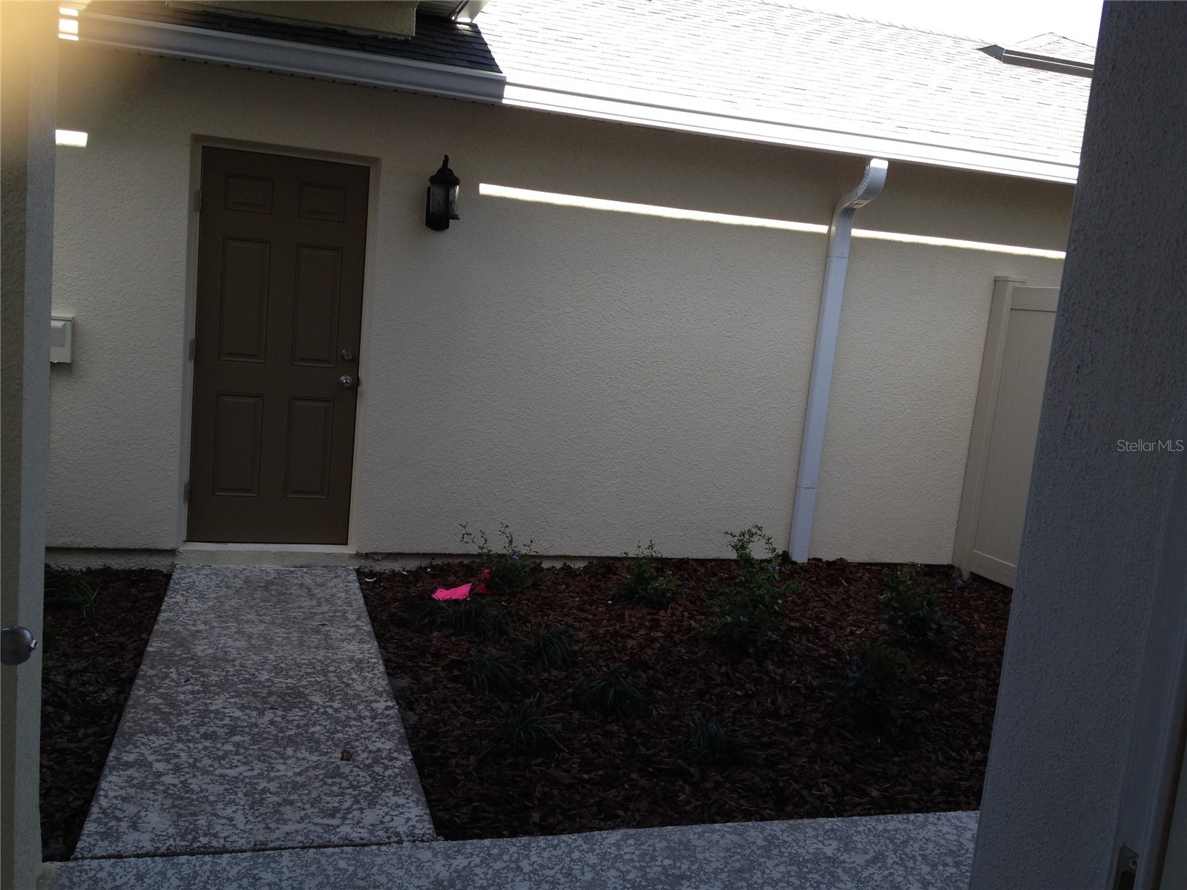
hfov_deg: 52.6
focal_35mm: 35
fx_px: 1200
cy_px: 445
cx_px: 594
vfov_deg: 40.7
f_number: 2.4
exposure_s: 1/272
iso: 50
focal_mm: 4.28
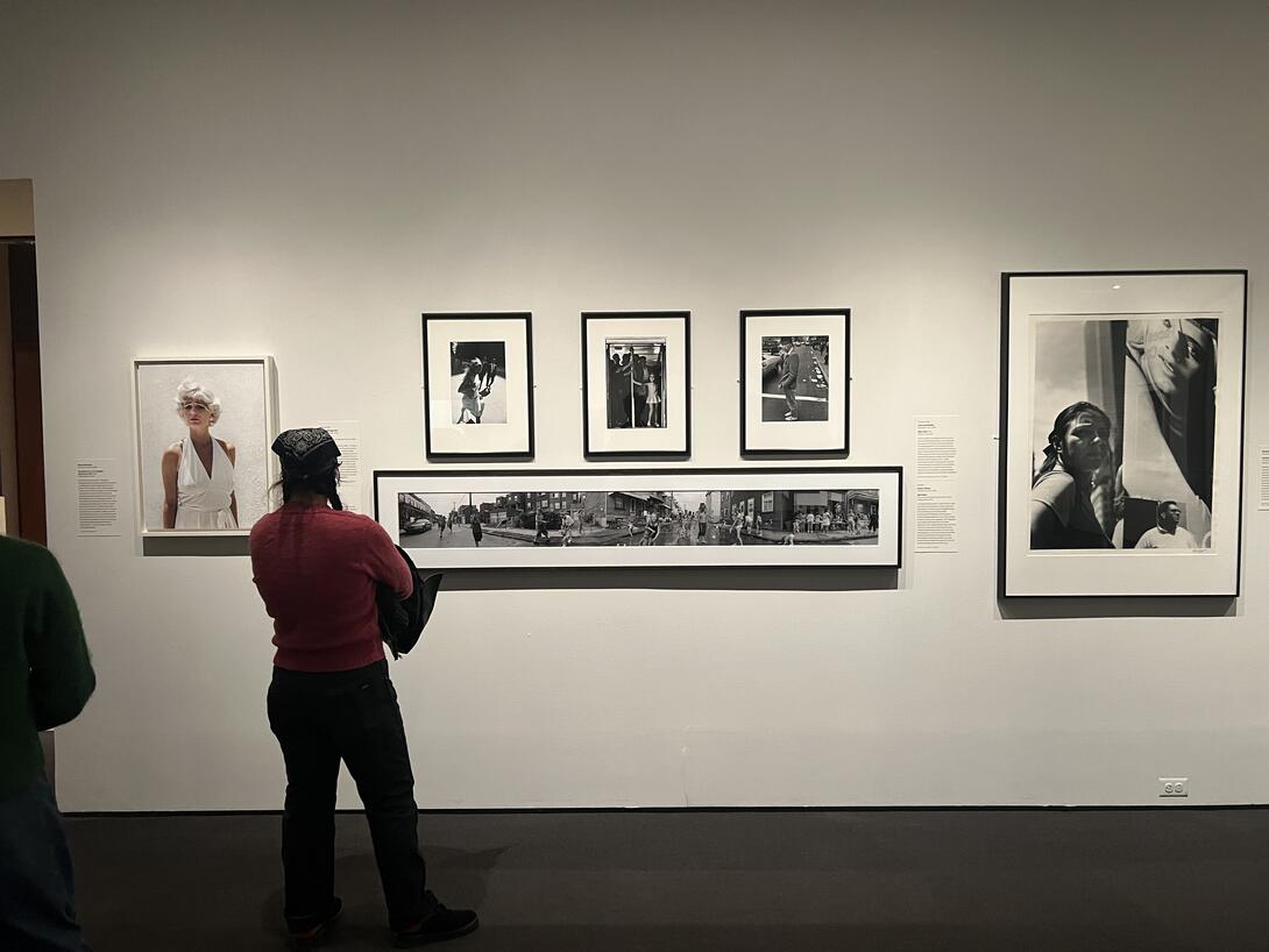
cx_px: 634
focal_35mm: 26
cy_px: 476
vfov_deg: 53.1
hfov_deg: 67.3
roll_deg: +1.0
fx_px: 953
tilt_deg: -4.3
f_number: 1.5
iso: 320
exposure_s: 1/60
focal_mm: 5.7
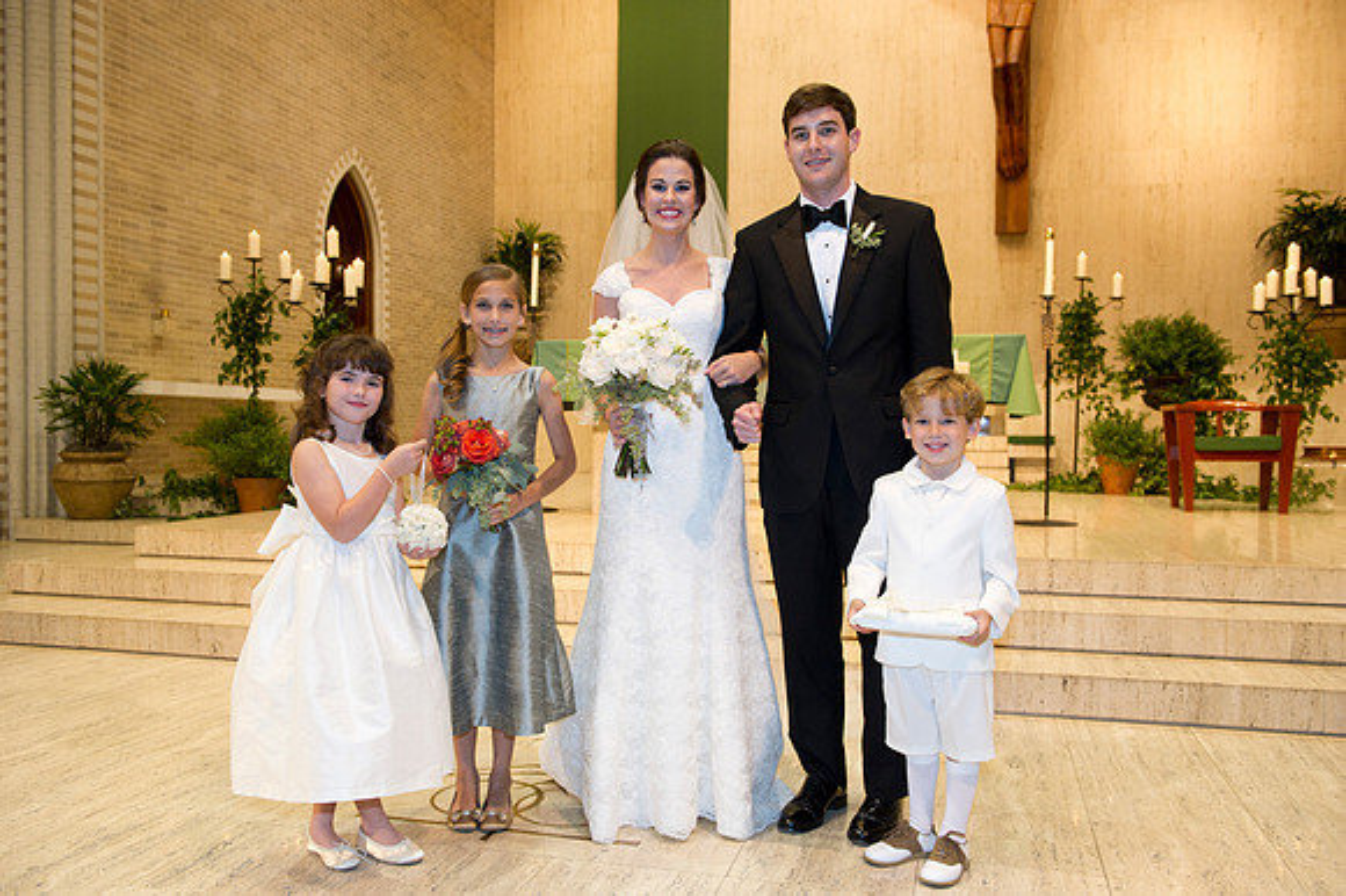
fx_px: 1158
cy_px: 448
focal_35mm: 31
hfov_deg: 60.3
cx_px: 673
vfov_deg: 42.3
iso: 1600
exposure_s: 1/80
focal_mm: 31
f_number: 5
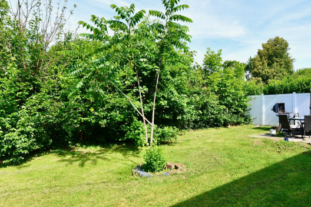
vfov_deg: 47.9
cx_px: 194
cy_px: 106
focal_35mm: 27
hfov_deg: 66.4
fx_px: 233
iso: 640
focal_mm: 19
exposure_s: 1/400
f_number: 10
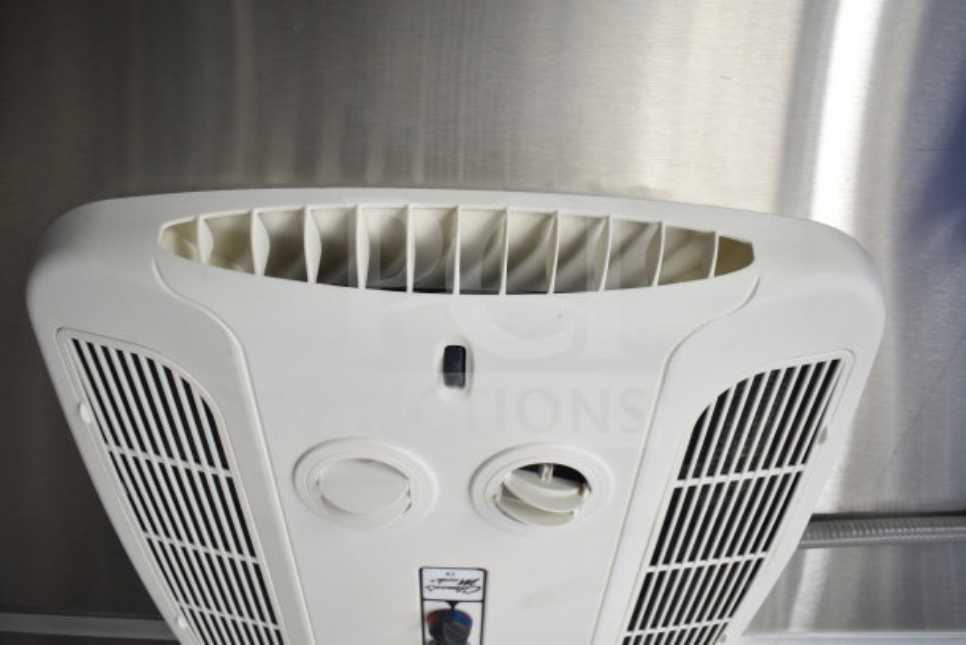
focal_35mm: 27
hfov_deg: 67.4
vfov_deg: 48.0
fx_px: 725
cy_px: 322
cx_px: 483
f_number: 3.5
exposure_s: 1/30
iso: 1000
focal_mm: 18
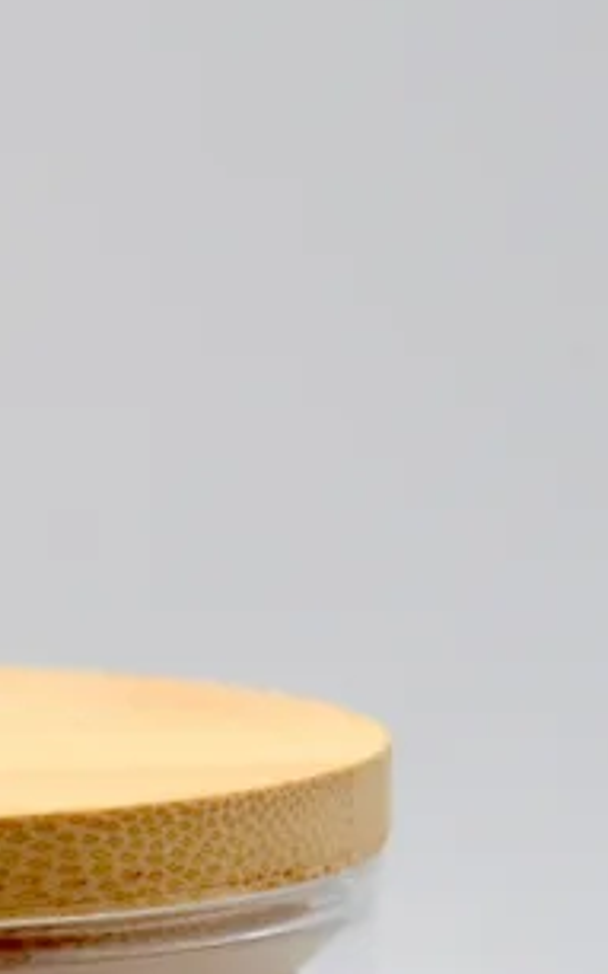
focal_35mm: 243
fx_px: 6448
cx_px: -224
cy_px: 1426
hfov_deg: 5.4
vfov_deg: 8.5
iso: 100
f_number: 5.6
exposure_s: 1/60
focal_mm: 38
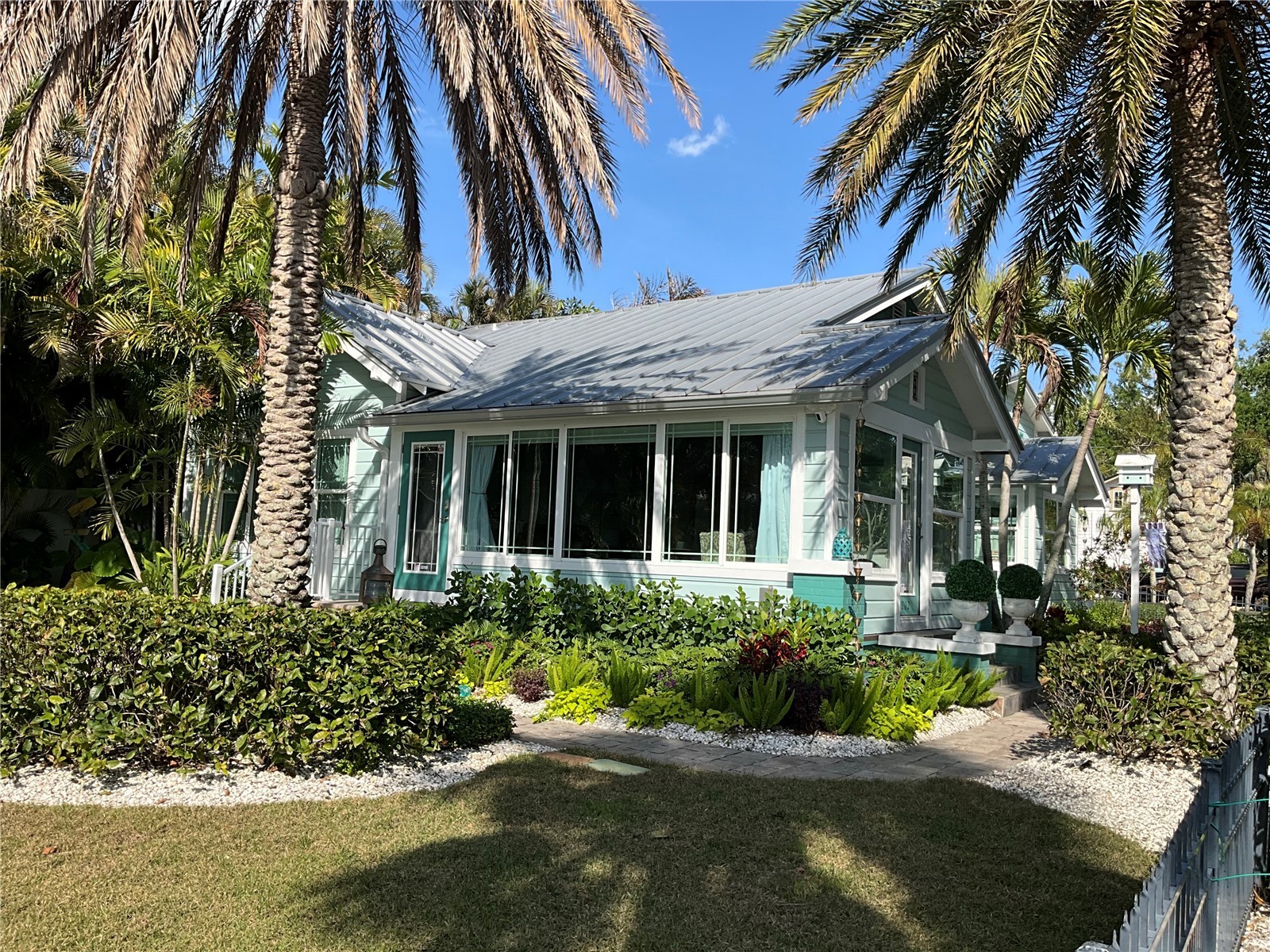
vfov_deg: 48.2
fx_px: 1064
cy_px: 476
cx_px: 635
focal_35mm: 29
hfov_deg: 61.7
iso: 25
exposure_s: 1/1490
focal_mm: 3
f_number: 1.8
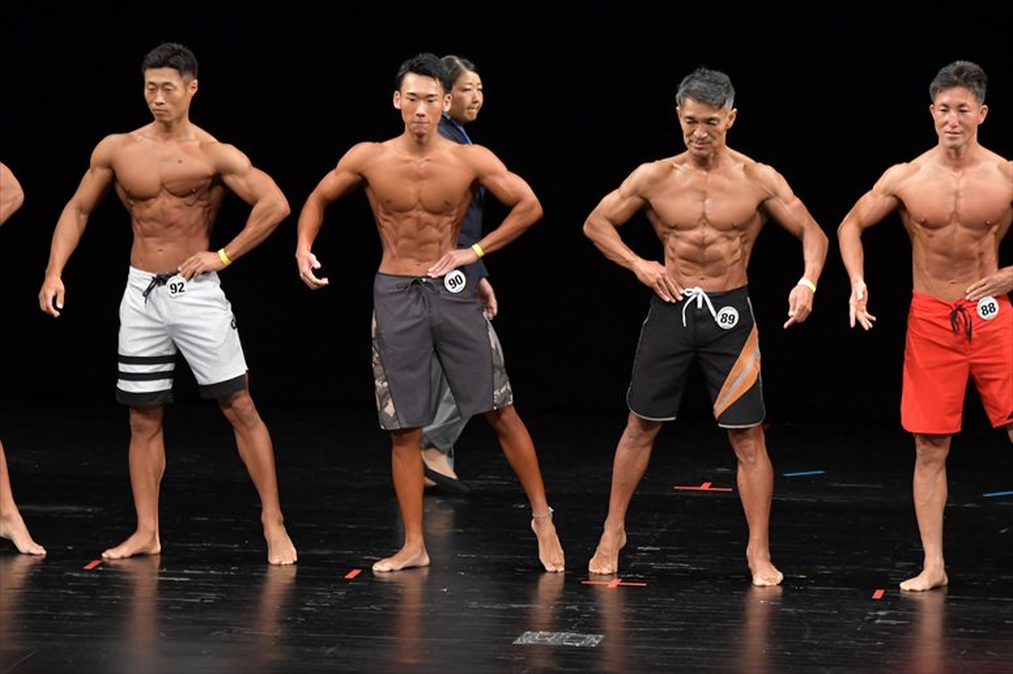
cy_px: 337
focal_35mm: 255
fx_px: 7172
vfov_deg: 5.4
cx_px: 506
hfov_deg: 8.1
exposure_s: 1/400
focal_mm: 170
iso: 3200
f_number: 5.6
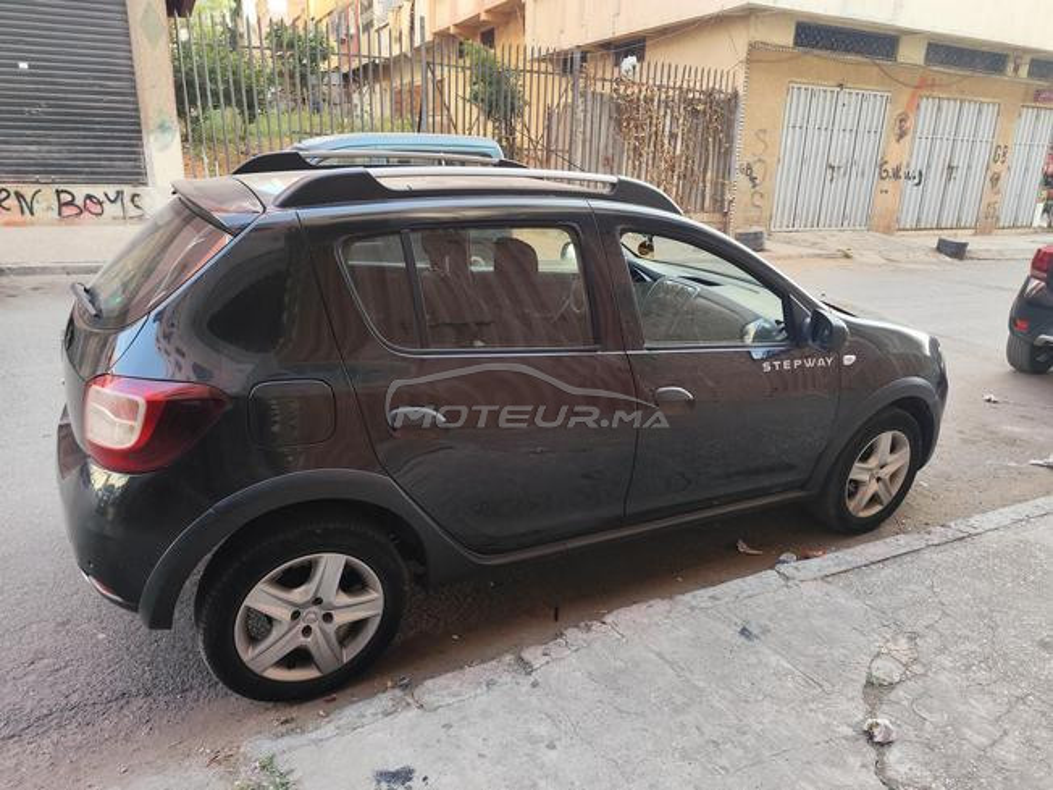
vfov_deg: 58.9
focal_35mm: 23
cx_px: 526
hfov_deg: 73.9
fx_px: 700
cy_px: 395
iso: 80
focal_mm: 6.14
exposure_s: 1/100
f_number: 1.65
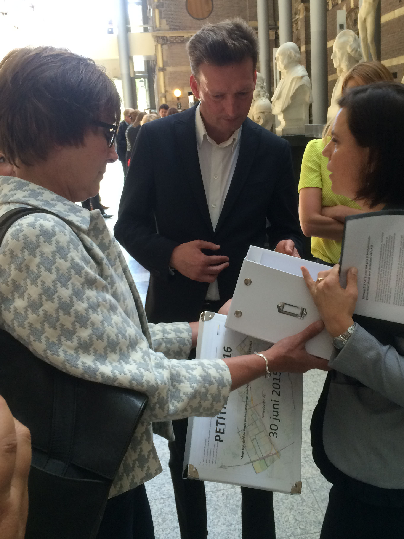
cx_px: 227
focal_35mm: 38
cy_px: 249
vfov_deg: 48.9
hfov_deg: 37.7
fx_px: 591
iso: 100
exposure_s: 1/30
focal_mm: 4.15
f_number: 2.2
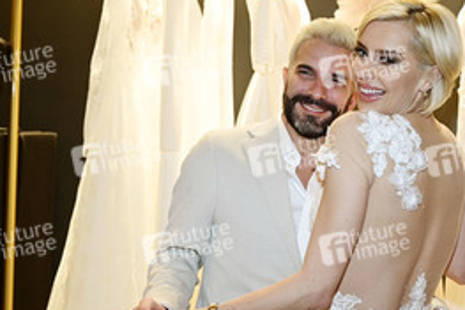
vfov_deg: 27.9
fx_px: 620
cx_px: 317
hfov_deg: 40.5
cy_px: 200
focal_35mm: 48
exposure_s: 1/60
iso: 560
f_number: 4.5
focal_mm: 28
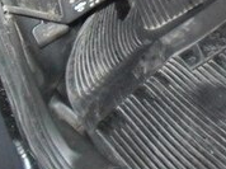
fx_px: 848
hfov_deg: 13.8
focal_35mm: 130
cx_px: 390
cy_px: -129
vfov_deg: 10.7
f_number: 3
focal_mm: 6.3
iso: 400
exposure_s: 1/45
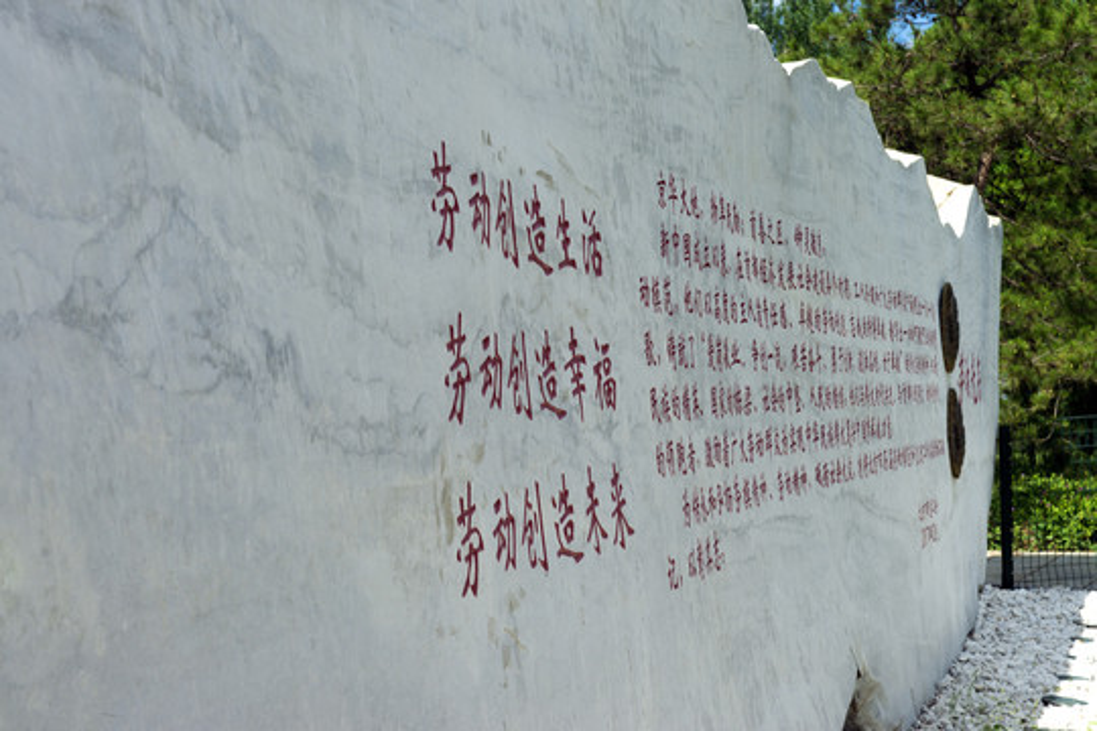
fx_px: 2133
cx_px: 548
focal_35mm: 70
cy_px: 366
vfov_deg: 19.5
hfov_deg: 28.8
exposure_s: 1/160
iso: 100
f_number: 9
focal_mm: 70
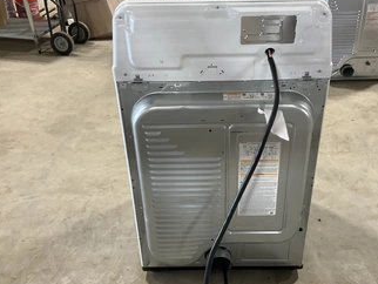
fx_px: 393
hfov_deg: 51.2
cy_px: 140
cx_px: 208
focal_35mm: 36
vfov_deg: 39.7
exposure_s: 1/60
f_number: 1.8
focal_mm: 3
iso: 125
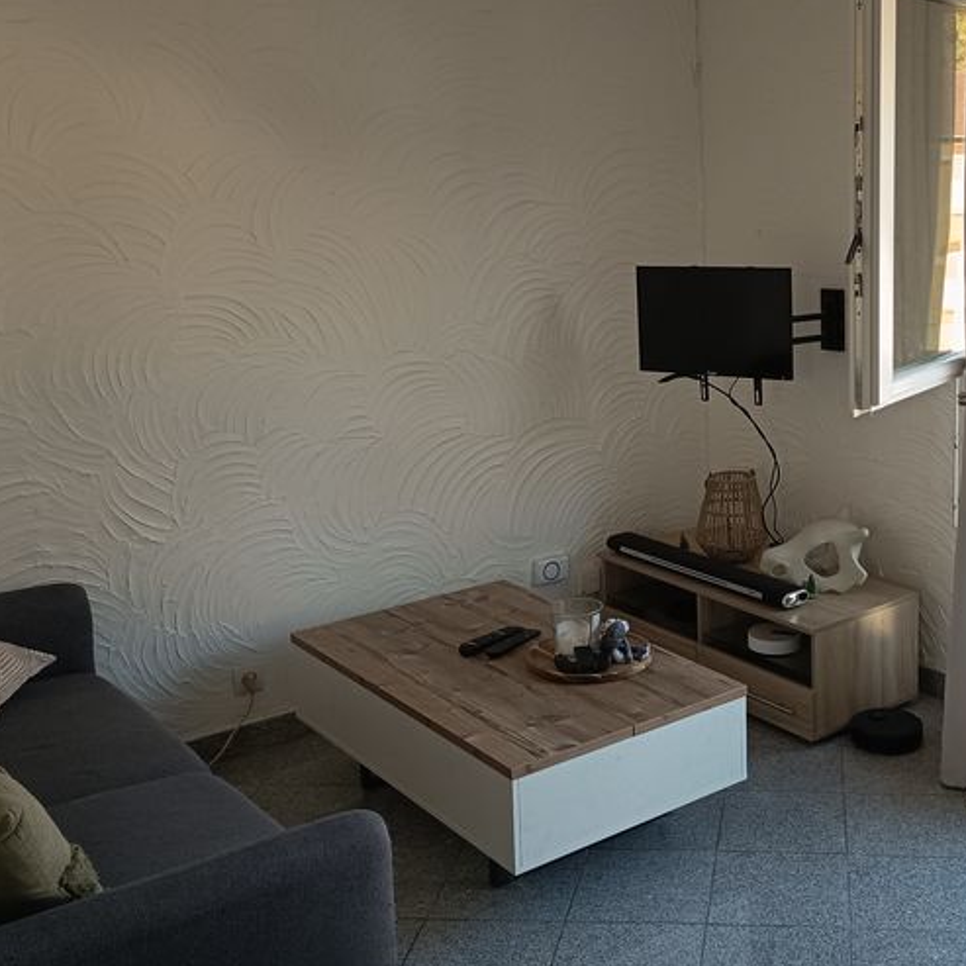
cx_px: 719
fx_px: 1358
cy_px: 400
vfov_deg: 39.0
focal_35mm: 43
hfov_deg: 38.2
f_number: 1.7
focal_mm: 5.27
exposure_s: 1/100
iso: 224
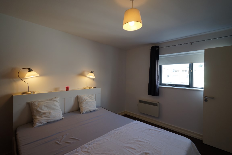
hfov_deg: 96.7
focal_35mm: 16
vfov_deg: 73.7
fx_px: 103
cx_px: 116
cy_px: 78
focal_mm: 16
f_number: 4
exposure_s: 1/160
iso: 400
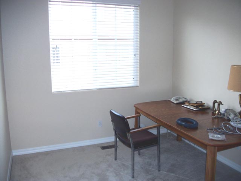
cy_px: 90
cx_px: 120
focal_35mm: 32
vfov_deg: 44.2
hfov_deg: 56.8
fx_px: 223
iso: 160
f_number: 2.9
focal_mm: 5.7
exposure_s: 1/30
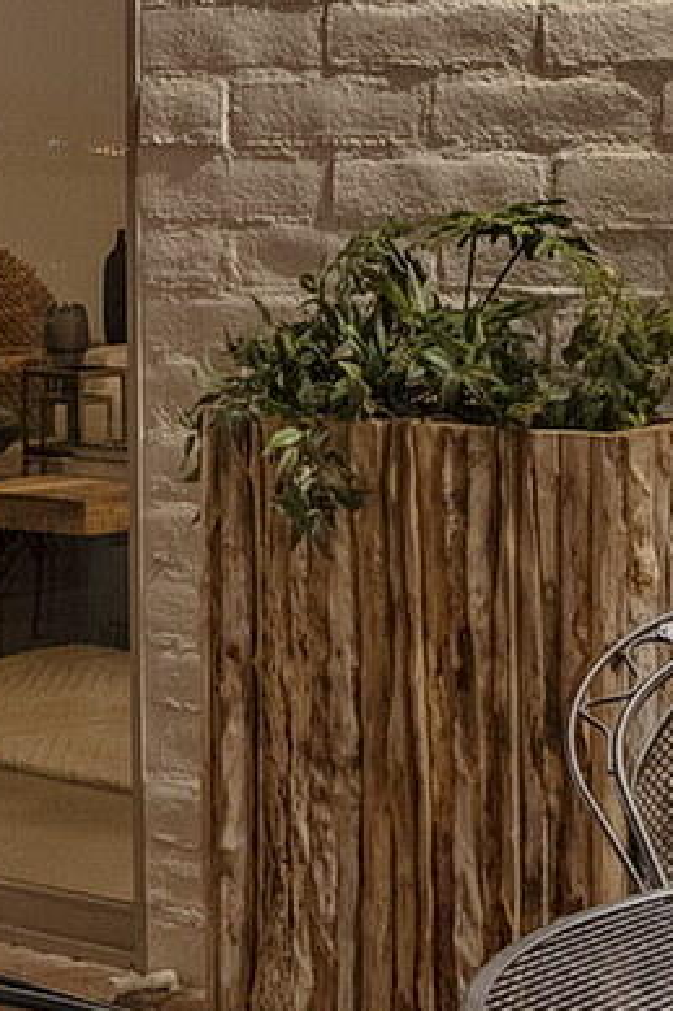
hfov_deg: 12.6
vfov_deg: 18.8
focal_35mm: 108
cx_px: 68
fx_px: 3031
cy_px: 211
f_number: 7.1
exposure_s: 1/1.67
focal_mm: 15
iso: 200
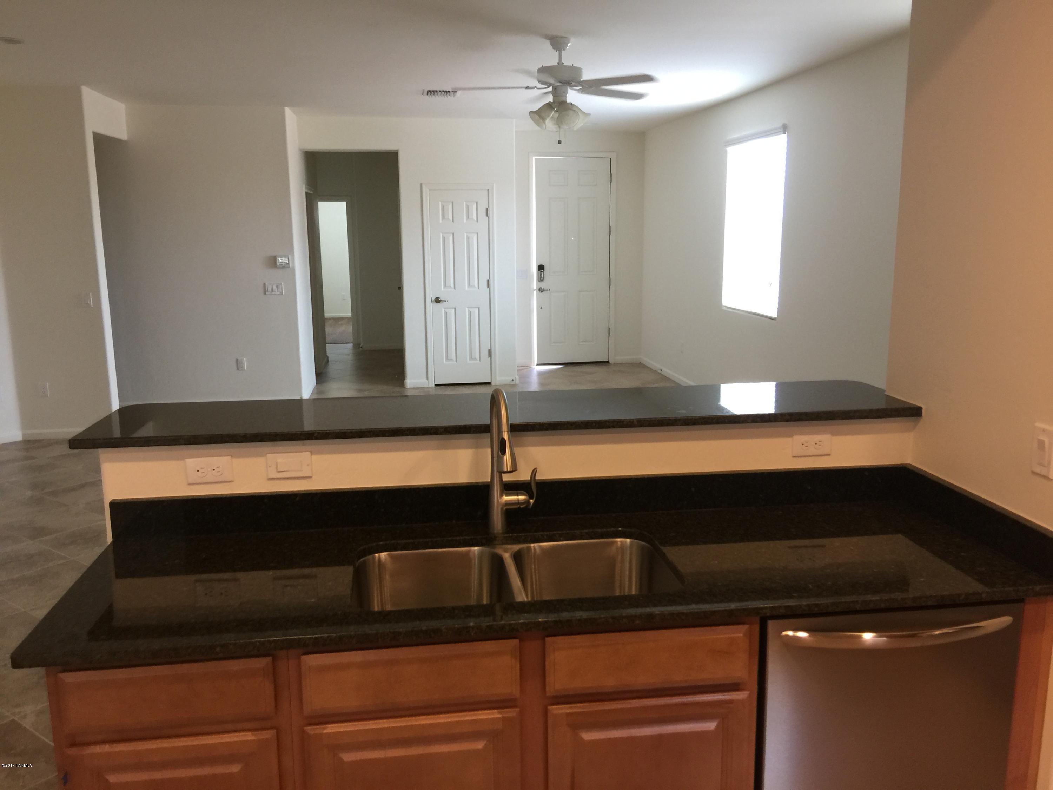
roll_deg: +0.2
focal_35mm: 29
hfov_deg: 61.7
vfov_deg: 48.2
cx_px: 526
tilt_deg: -10.3
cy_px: 395
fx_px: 882
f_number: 2.2
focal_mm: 4.15
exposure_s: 1/15
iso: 50
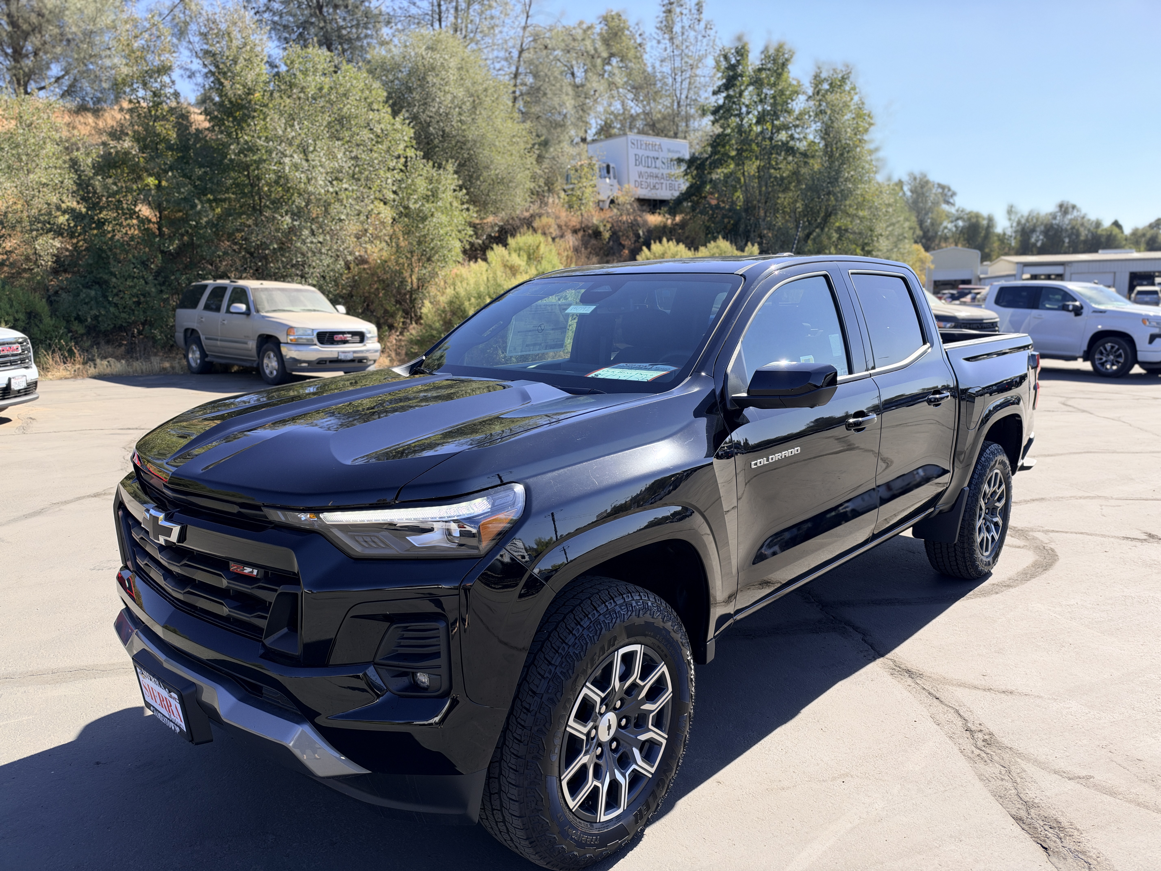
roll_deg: +1.5
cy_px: 436
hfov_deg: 71.6
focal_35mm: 24
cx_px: 580
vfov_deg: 56.8
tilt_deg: -9.2
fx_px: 805
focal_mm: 6.93
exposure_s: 1/1931
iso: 80
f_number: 1.48
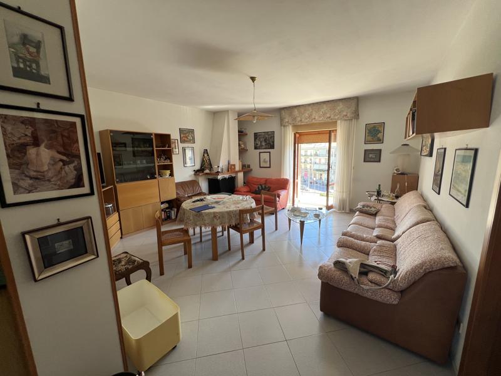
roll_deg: +1.4
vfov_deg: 89.9
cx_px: 250
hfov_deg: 106.2
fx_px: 188
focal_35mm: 13
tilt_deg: -10.1
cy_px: 188
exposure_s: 1/99
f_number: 1.8
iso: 64
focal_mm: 1.57
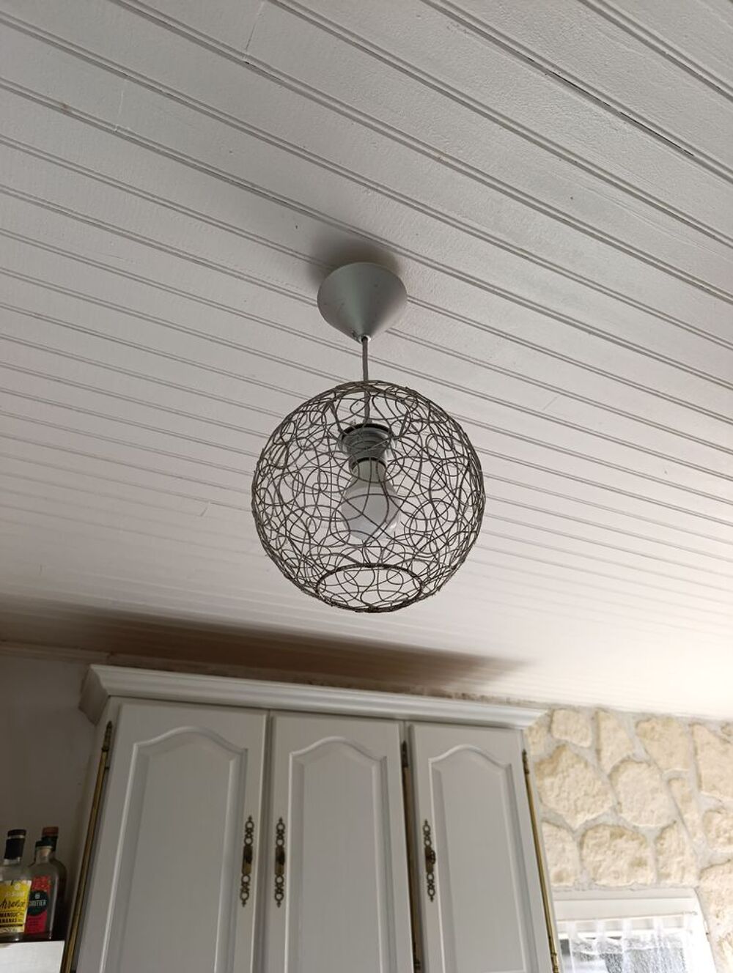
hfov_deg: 59.0
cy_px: 486
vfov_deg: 73.8
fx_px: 648
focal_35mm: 23
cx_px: 366
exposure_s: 1/100
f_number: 1.6
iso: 500
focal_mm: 6.14
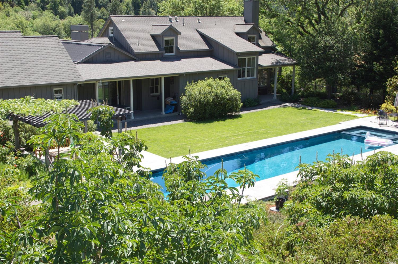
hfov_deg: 41.1
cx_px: 199
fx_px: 530
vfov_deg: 28.0
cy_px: 132
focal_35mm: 48
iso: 200
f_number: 8
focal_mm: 32
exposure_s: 1/250
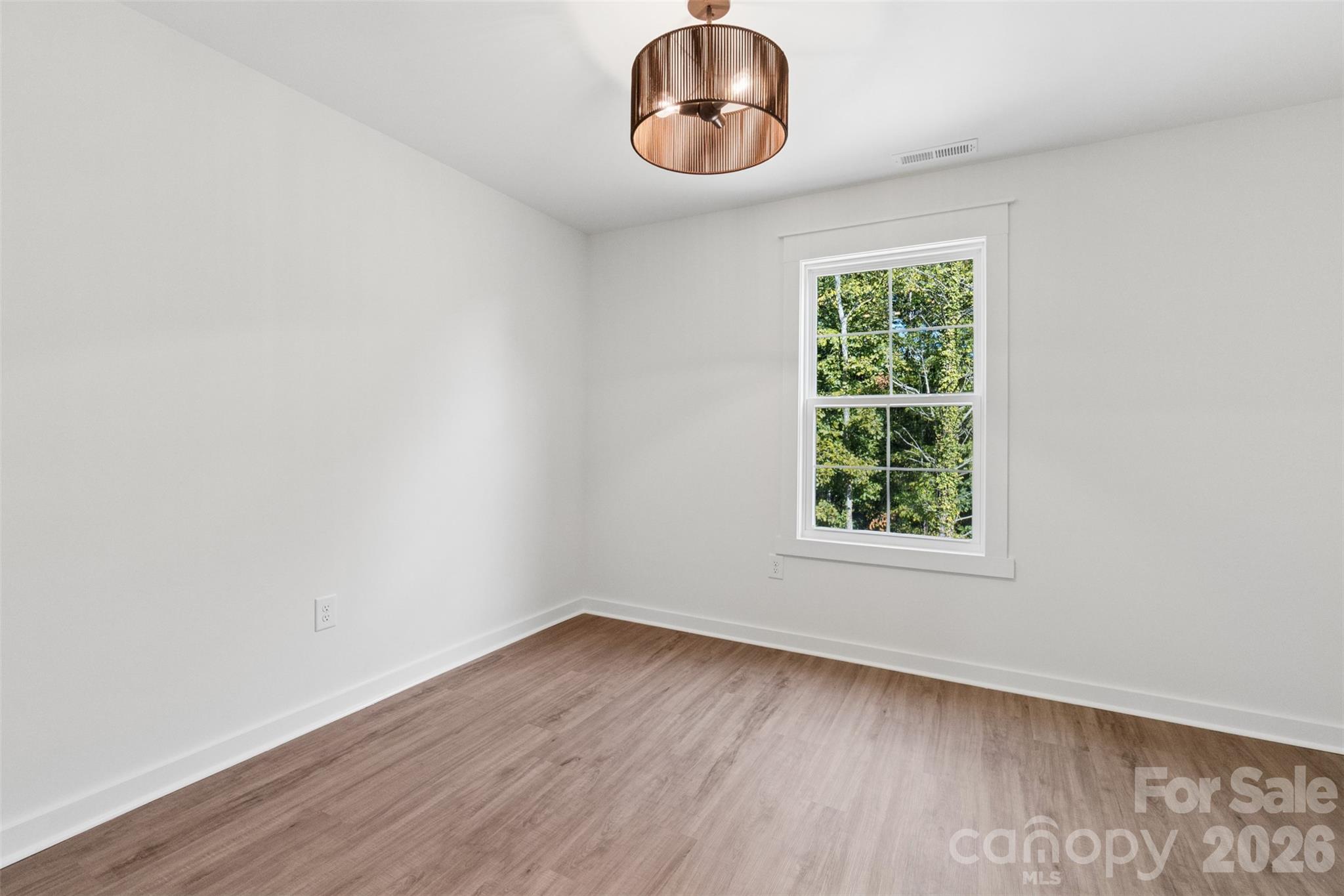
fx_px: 560
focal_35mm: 15
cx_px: 672
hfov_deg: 100.4
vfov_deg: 77.3
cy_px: 448
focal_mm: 10
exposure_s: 1/30
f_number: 7.1
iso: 500
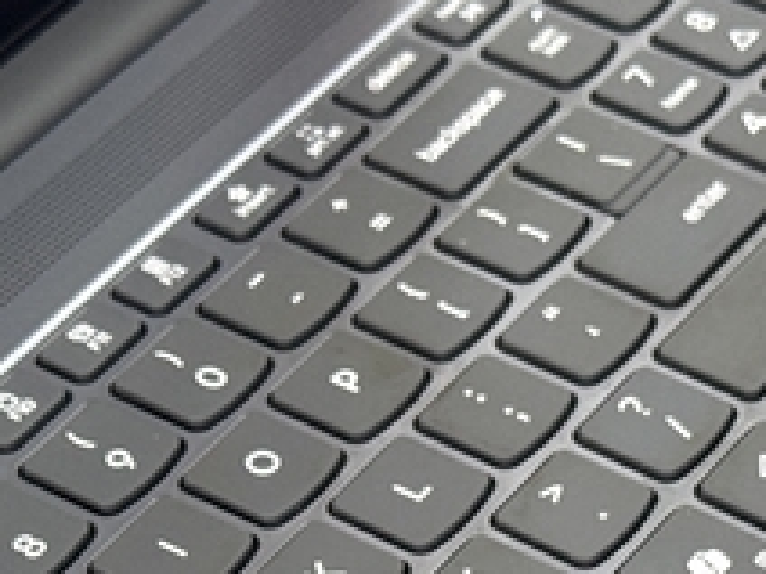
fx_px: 4005
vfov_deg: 8.0
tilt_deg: -50.0
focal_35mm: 181
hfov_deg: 10.9
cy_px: 993
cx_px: 520
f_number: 1.78
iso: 100
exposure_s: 1/100
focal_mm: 6.76
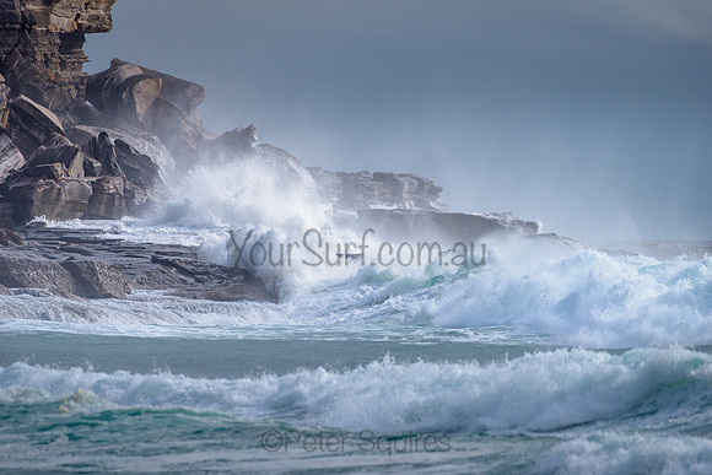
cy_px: 238
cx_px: 356
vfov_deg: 2.8
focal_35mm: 500
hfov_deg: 4.1
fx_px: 9891
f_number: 5.6
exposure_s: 1/2000
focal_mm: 500
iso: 160
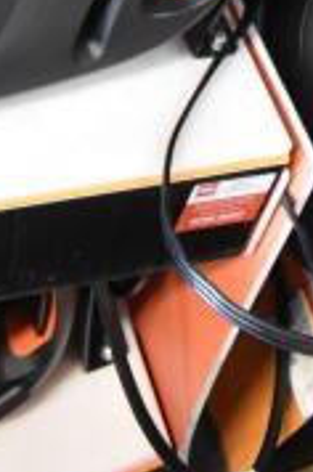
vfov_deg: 11.8
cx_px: 156
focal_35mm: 139
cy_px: -692
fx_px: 1820
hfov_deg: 9.8
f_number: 3.5
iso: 2200
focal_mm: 18
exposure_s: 1/30
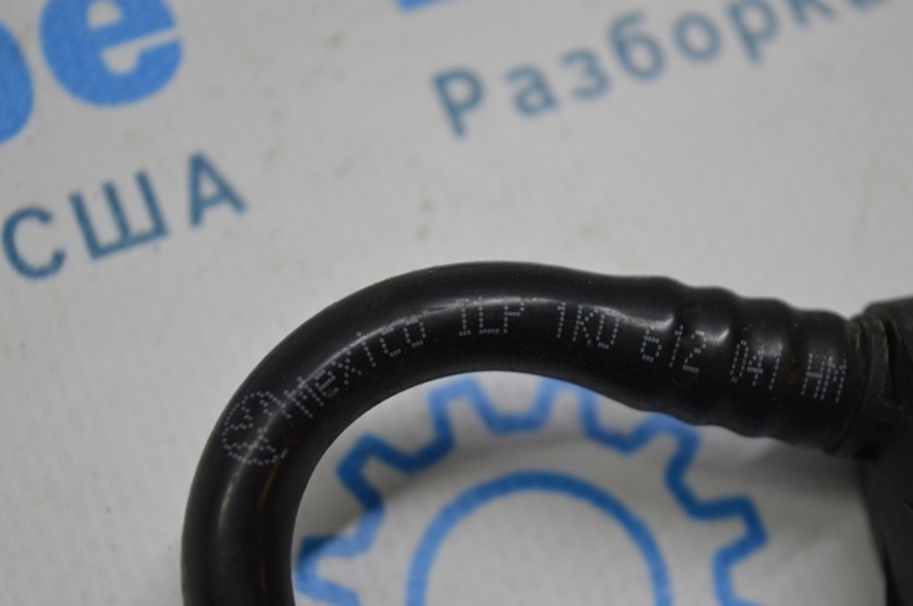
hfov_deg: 24.6
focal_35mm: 82
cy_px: 303
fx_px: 2090
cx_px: 456
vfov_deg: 16.5
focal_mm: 55
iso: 400
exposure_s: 1/60
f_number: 5.6
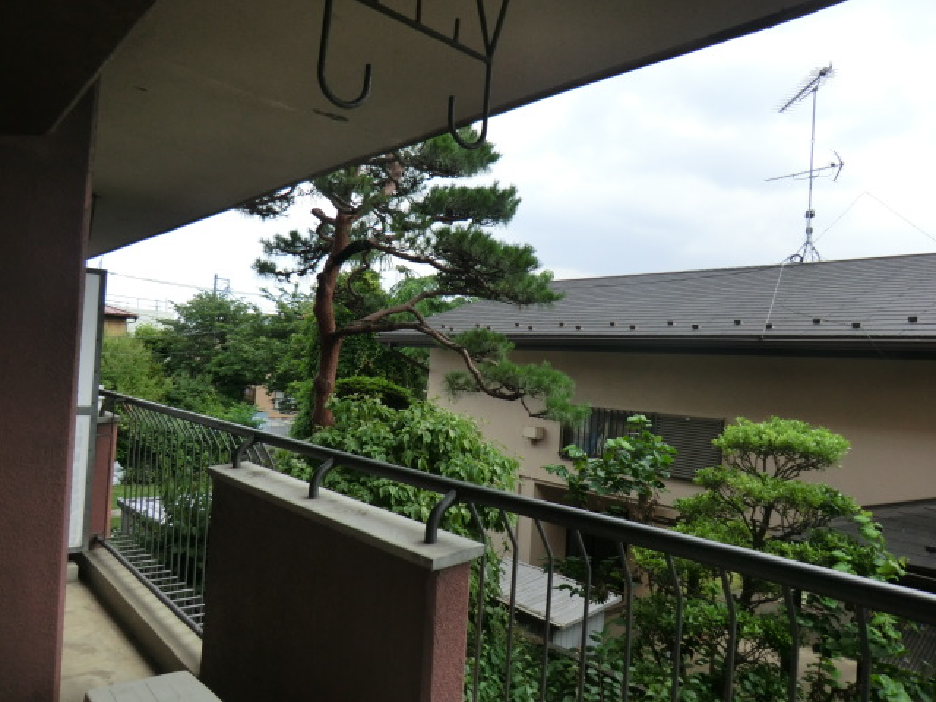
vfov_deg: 56.8
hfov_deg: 71.6
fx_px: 649
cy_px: 351
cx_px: 468
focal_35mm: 24
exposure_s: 1/400
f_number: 3.2
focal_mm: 4.3
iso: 80
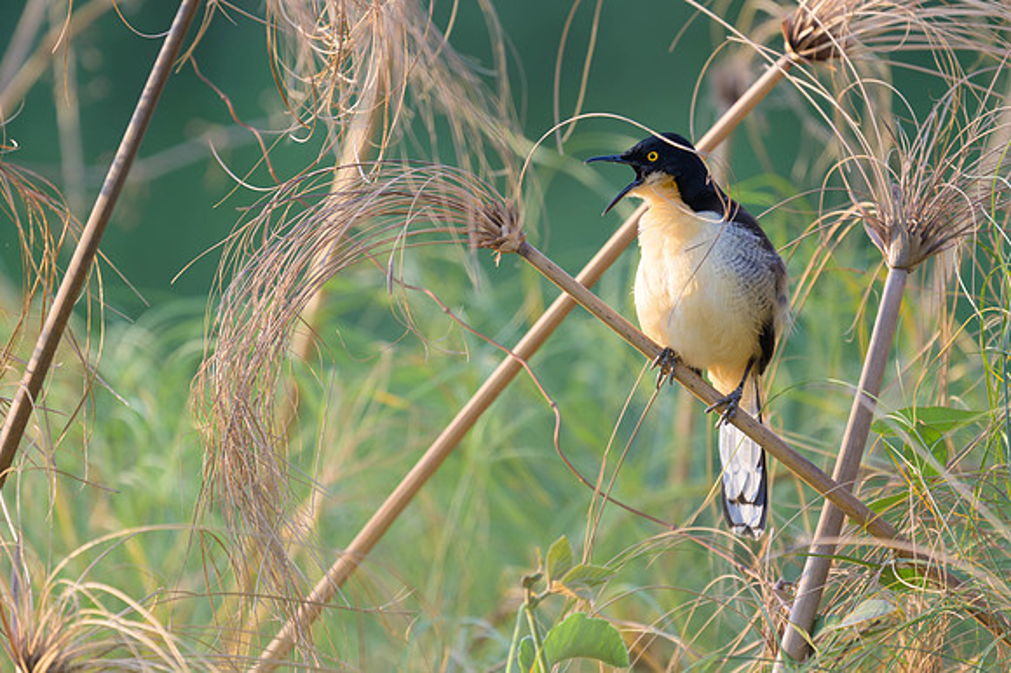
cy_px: 358
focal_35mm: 1176
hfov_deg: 1.8
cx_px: 477
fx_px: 33000
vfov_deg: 1.2
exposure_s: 1/320
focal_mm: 560
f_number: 4
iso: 200
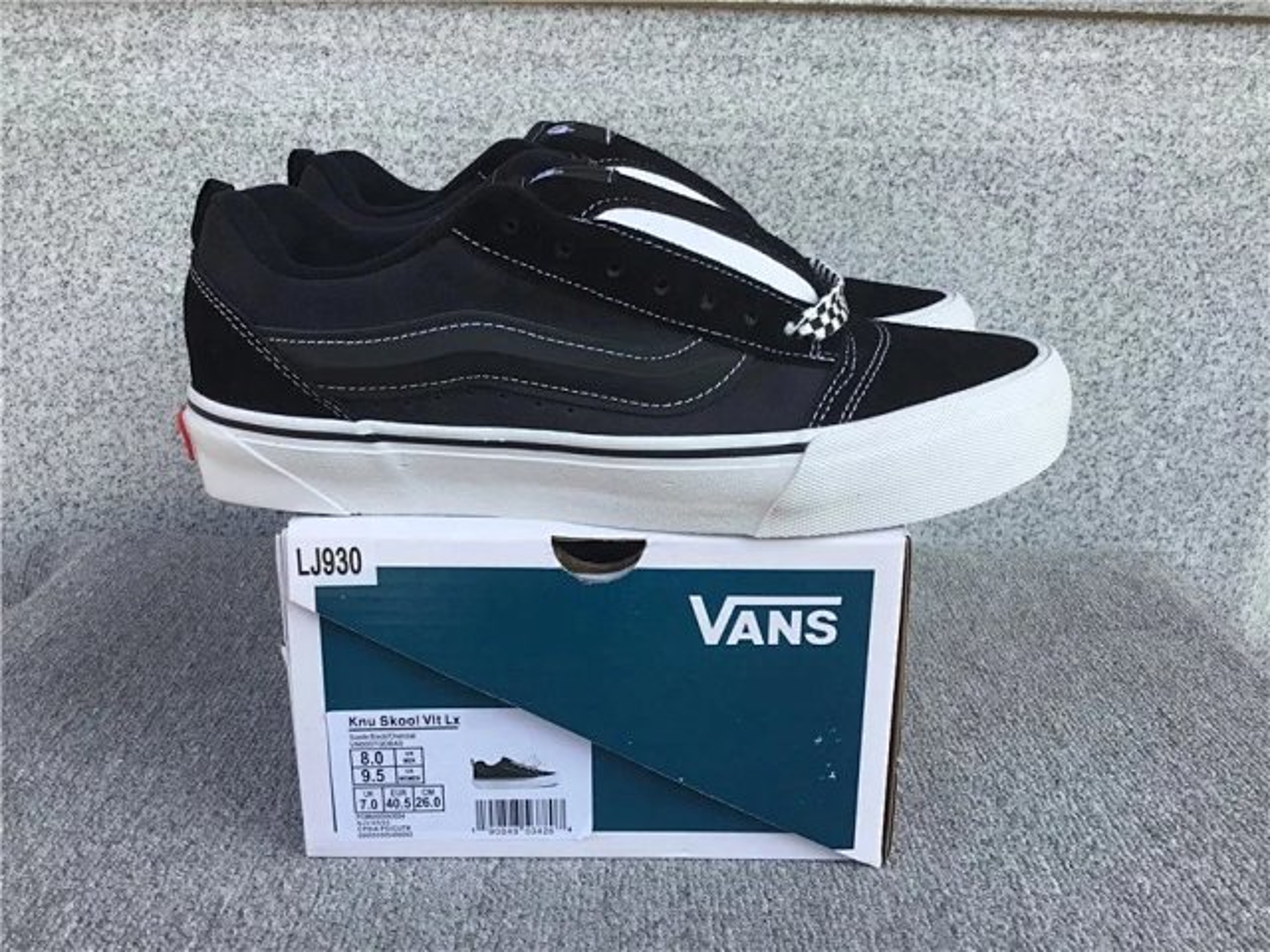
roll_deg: -1.2
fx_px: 1137
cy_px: 476
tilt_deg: -16.0
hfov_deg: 58.4
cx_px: 635
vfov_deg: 45.4
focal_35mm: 31
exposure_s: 1/218
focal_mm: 3.3
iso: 25
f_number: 2.4
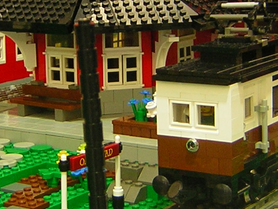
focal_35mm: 109
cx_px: 138
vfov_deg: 13.5
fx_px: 875
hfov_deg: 18.0
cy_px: 53
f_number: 2.7
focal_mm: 5.2
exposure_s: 1/4.9
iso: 65
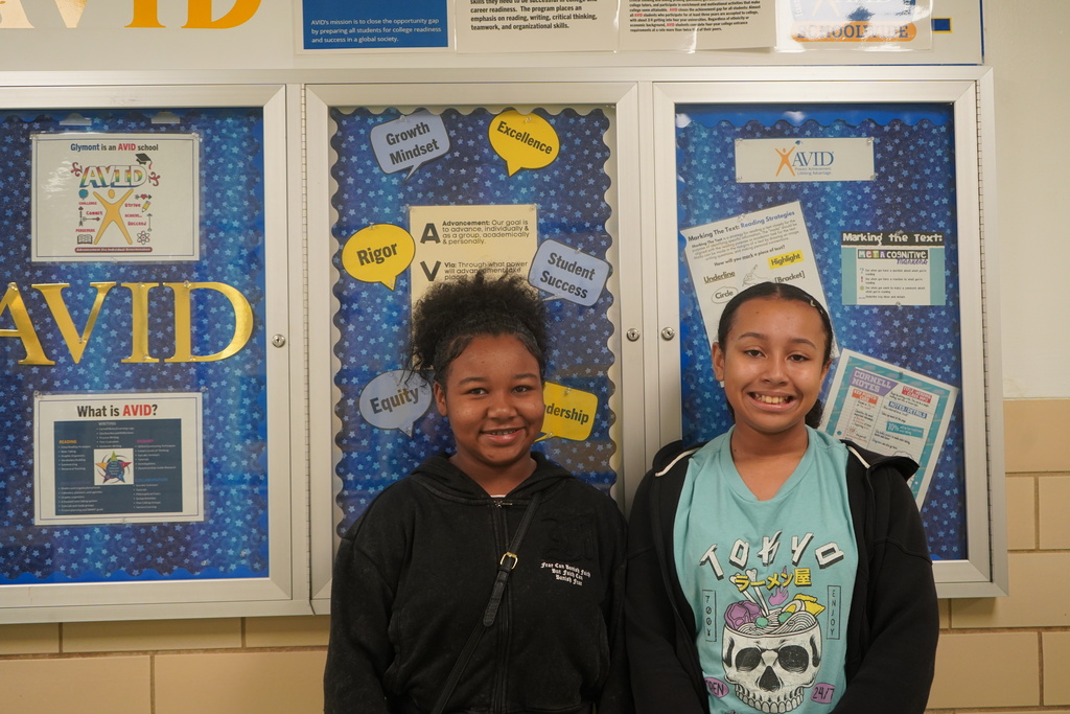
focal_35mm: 43
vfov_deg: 31.2
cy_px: 357
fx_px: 1278
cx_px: 535
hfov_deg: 45.4
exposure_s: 1/160
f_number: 4.5
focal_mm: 43
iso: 2000
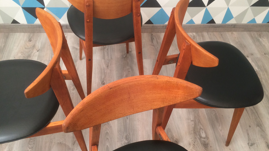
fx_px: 228
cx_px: 135
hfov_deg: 61.0
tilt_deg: -51.6
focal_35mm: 32
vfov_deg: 36.7
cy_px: 80
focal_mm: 4.15
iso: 100
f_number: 2.2
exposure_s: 1/33
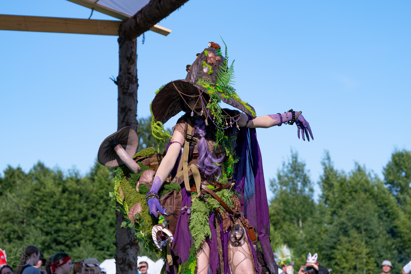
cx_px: 203
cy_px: 123
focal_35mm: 97
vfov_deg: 14.0
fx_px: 1113
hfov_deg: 20.9
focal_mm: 55
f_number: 4
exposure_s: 1/1000
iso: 160
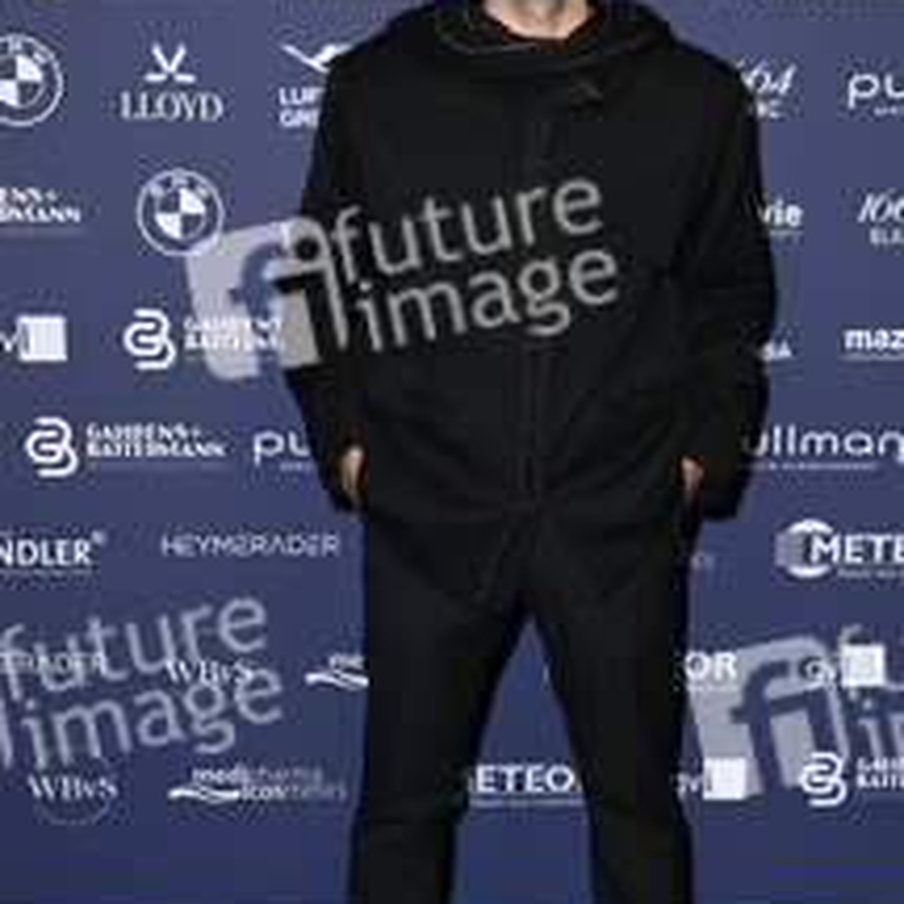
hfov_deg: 26.1
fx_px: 1950
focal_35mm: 66
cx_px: 523
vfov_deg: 26.1
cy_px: 490
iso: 400
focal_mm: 42
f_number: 5.6
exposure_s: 1/250
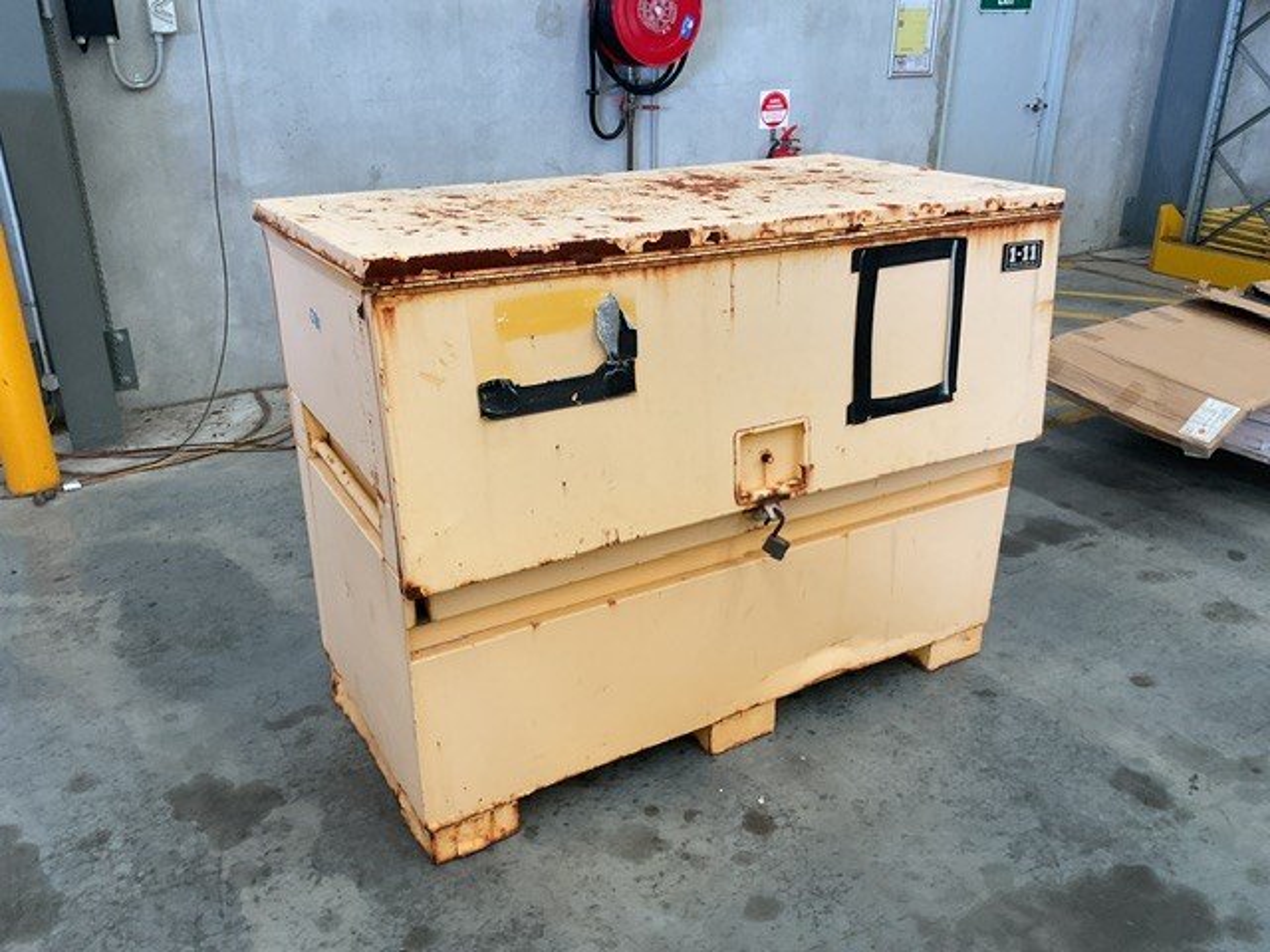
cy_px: 476
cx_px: 635
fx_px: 1064
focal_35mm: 29
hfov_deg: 61.7
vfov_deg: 48.2
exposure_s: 1/60
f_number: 1.8
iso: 50
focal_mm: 3
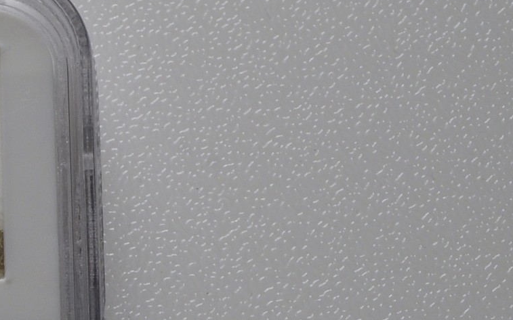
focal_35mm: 159
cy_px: 444
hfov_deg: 12.6
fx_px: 2223
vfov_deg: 8.1
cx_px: -230
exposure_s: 1/250
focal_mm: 32
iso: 400
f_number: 14
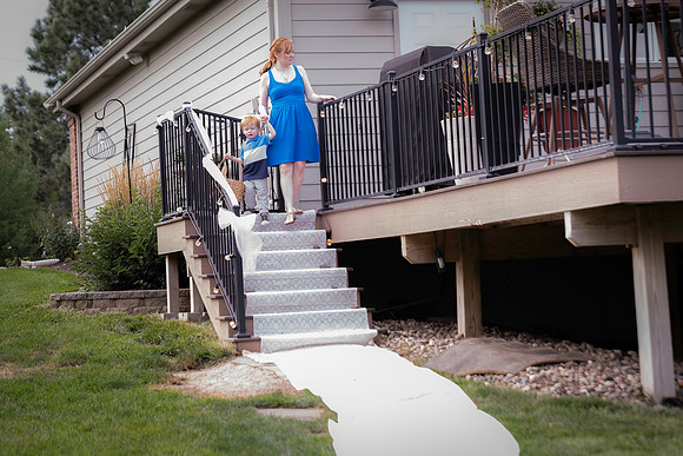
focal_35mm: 92
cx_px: 236
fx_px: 1738
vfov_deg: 14.9
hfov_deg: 22.2
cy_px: 158
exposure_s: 1/640
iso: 1800
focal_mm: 70
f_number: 4
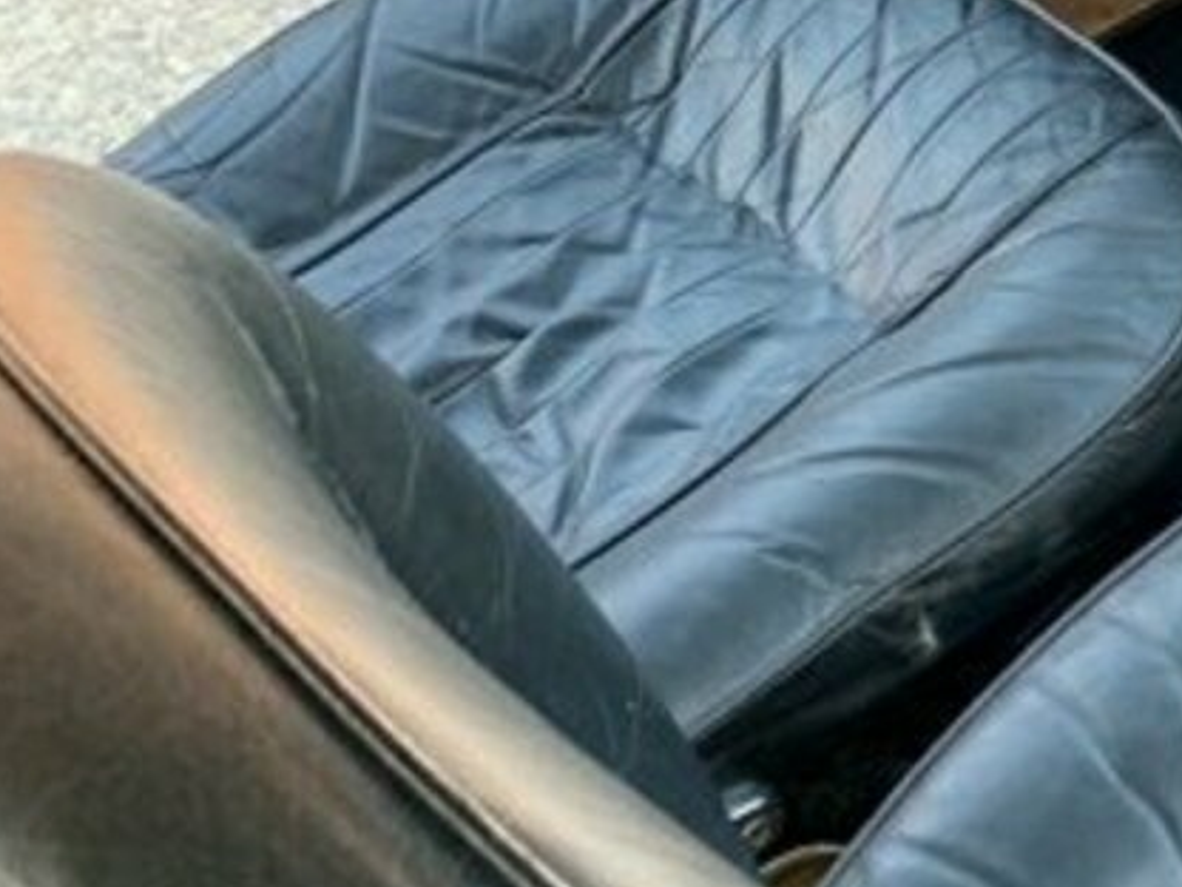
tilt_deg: -35.8
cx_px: 1506
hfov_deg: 23.2
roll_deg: +0.2
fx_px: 2561
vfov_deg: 19.6
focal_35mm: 75
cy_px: 276
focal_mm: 4.25
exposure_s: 1/60
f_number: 1.8
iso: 125
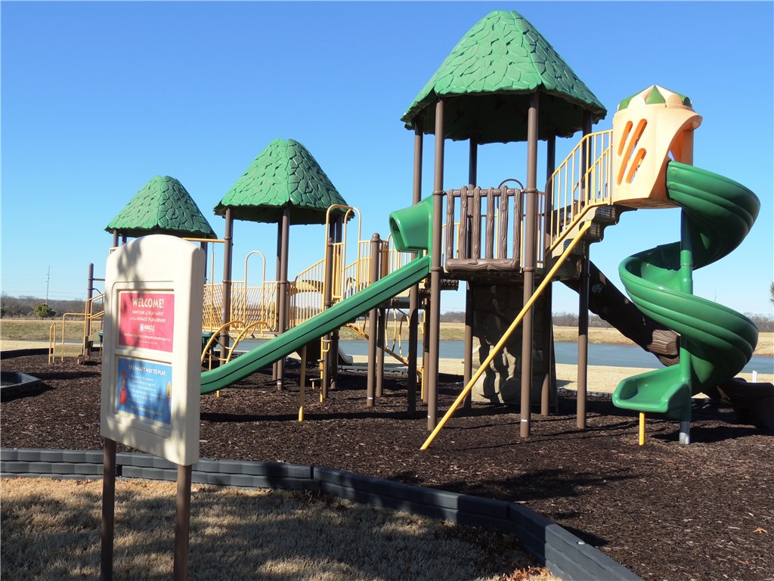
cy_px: 290
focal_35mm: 33
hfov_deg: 55.4
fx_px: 738
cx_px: 387
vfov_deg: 42.9
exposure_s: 1/1000
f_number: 3.2
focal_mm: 5.8
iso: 100
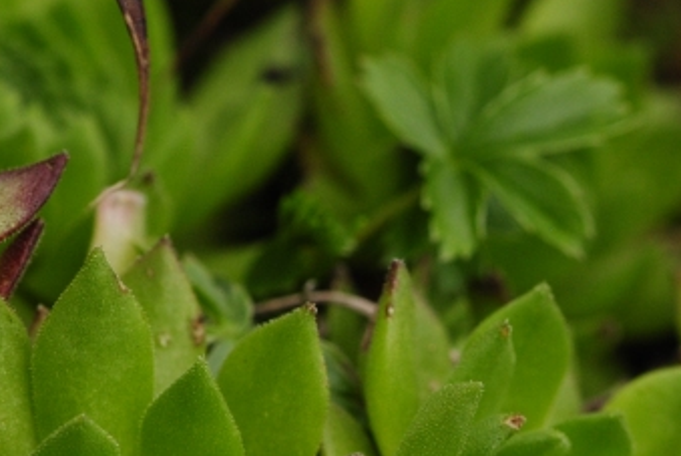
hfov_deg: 6.8
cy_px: 464
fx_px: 5705
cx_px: 516
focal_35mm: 301
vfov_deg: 4.6
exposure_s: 1/200
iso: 400
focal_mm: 85
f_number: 8
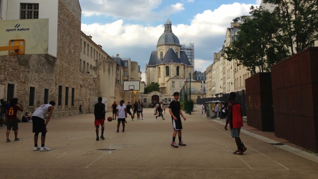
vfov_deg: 31.8
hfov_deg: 54.0
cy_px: 66
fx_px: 312
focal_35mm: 37
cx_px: 160
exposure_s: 1/786
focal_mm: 4.13
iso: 50
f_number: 2.4
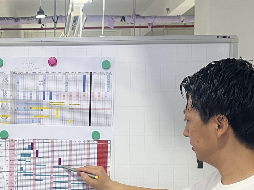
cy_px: 159
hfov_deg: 26.2
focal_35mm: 72
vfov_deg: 20.2
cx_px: 26
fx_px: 528
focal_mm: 5.1
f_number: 1.6
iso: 80
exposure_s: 1/50
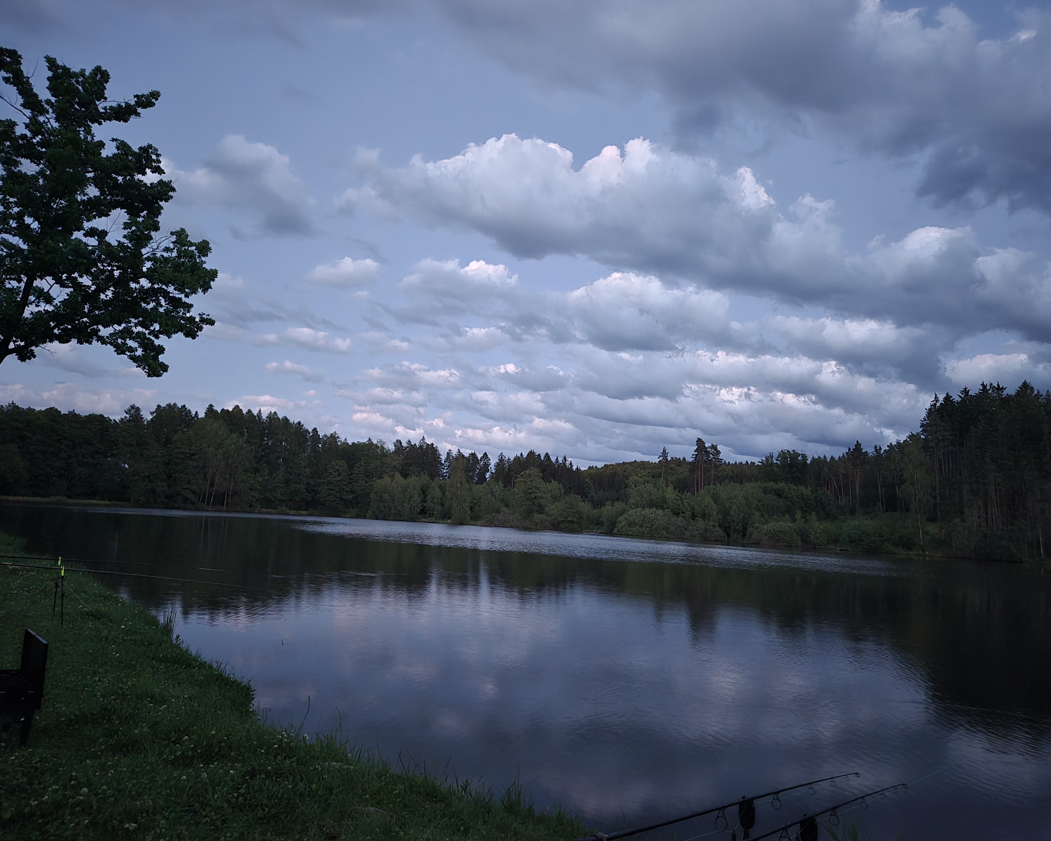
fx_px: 746
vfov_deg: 58.8
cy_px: 420
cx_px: 534
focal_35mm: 24
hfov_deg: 70.3
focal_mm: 5.4
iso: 2000
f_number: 1.8
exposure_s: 1/20
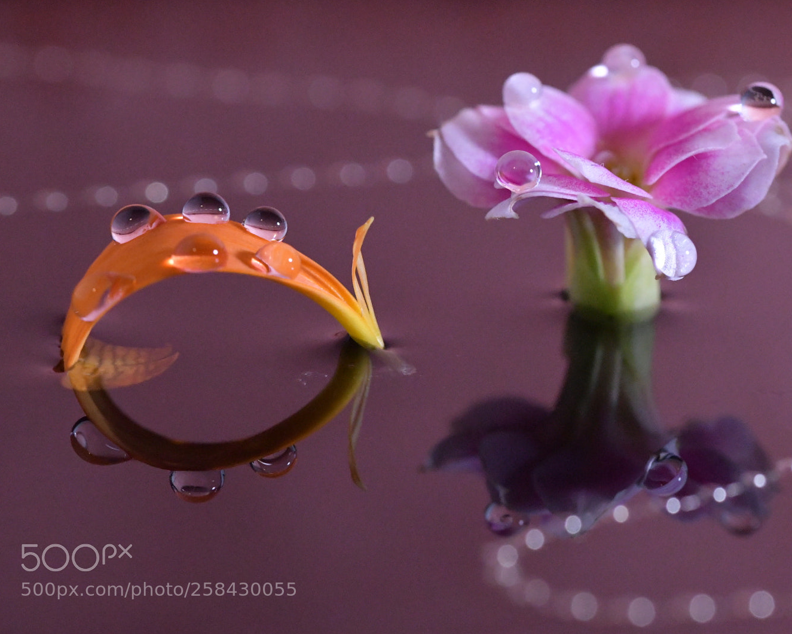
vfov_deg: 10.1
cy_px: 317
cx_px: 462
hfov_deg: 12.6
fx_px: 3586
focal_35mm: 153
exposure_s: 1/400
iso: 6400
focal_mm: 90
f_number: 8
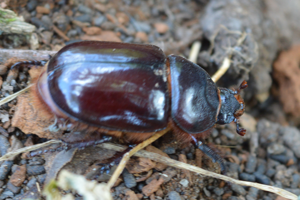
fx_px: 687
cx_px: 150
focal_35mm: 82
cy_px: 100
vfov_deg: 16.6
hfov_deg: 24.6
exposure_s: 1/40
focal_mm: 55
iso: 400
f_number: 5.6
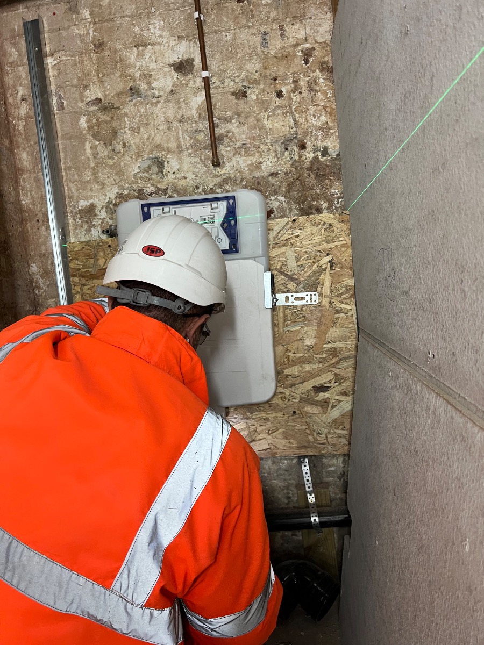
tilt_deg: -3.9
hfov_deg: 53.1
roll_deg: +5.5
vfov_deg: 67.3
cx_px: 242
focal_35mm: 26
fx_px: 485
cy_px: 322
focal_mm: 5.7
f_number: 1.5
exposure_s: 1/50
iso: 160
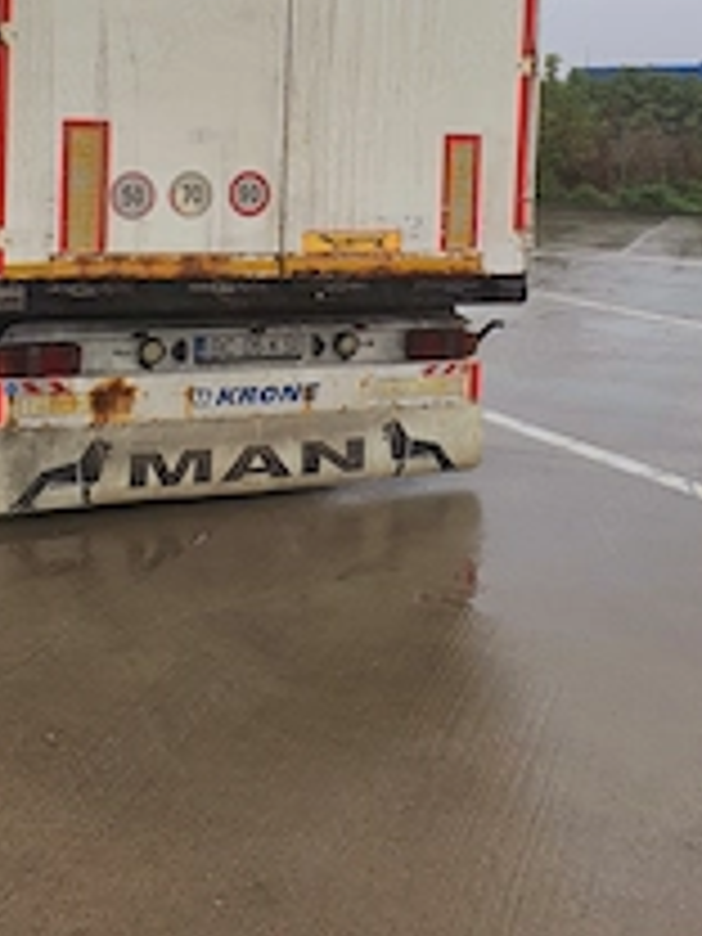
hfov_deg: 29.0
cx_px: 256
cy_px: 162
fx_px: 1352
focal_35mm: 50
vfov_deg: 36.6
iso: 50
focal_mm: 4.3
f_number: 2.4
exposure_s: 1/250
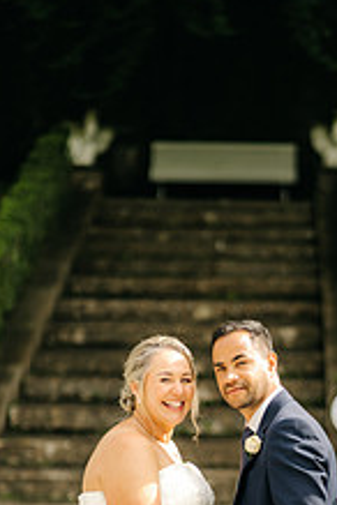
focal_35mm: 175
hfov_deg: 7.8
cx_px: 210
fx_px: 2457
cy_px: 491
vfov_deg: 11.6
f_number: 2
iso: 100
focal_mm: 85
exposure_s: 1/1600
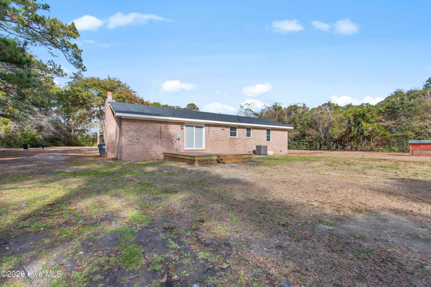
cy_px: 144
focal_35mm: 15
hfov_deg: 100.4
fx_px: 180
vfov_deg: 77.3
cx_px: 216
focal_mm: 10
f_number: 8
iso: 100
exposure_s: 1/250
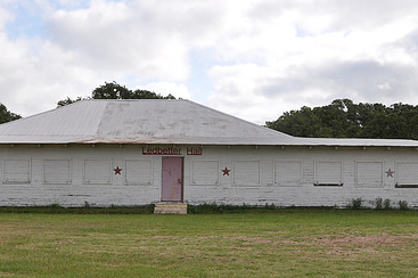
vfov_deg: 27.0
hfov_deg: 39.7
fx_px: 578
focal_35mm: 50
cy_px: 166
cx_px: 179
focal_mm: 21
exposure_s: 1/125
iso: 200
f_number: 11
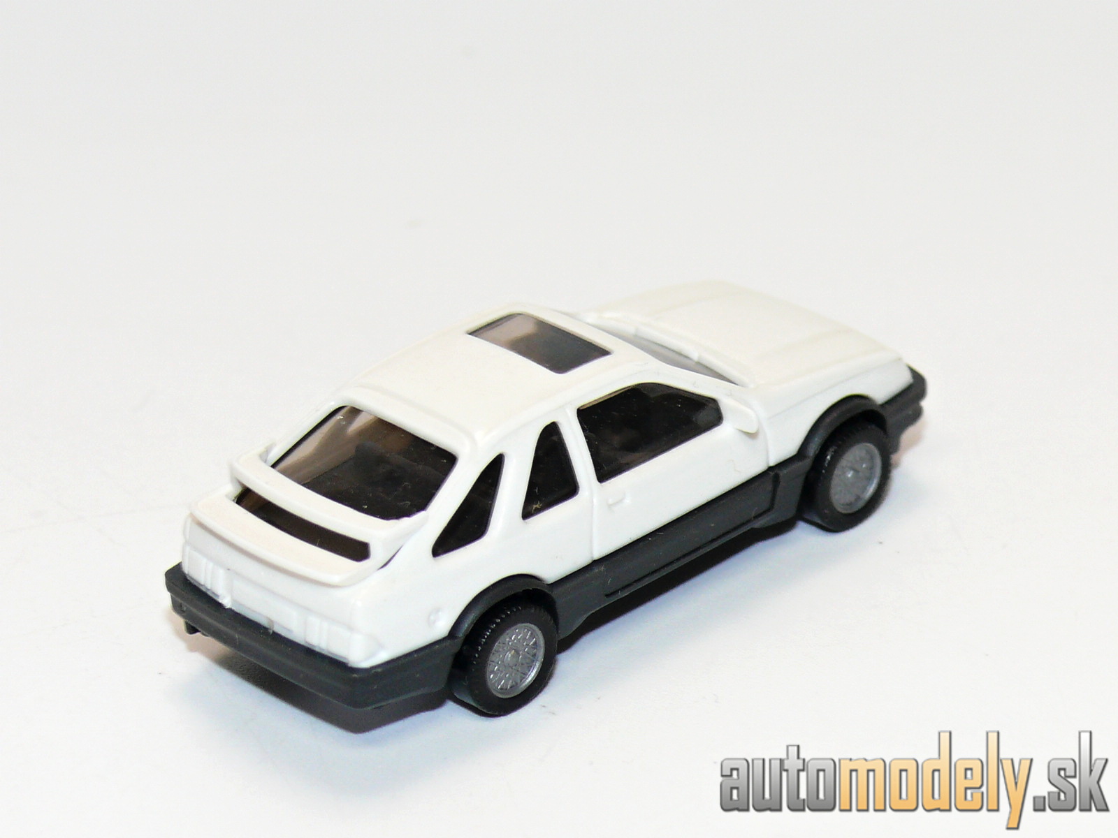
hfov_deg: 13.5
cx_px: 559
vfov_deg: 10.2
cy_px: 419
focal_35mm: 146
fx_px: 4715
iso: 100
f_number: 4
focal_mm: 17.3
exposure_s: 1/30
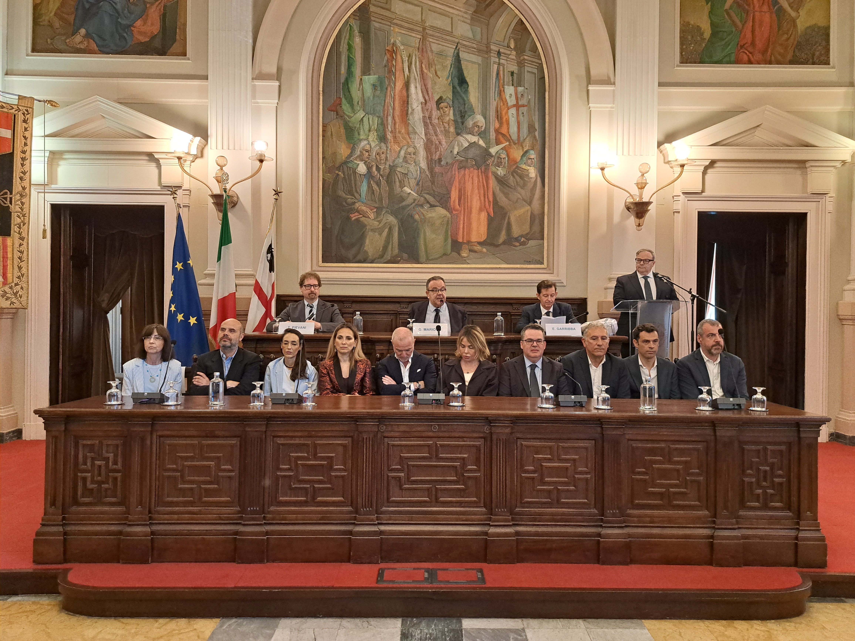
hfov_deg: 71.6
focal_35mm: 24
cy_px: 320
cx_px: 428
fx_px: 593
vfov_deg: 56.8
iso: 320
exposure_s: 1/60
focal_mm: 5.23
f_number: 1.8
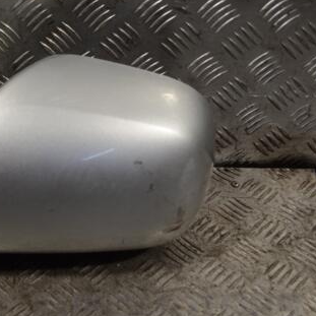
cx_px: 14
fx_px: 661
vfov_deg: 26.9
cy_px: 173
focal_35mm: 64
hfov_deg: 25.8
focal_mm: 26
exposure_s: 1/60
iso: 100
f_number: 4.2
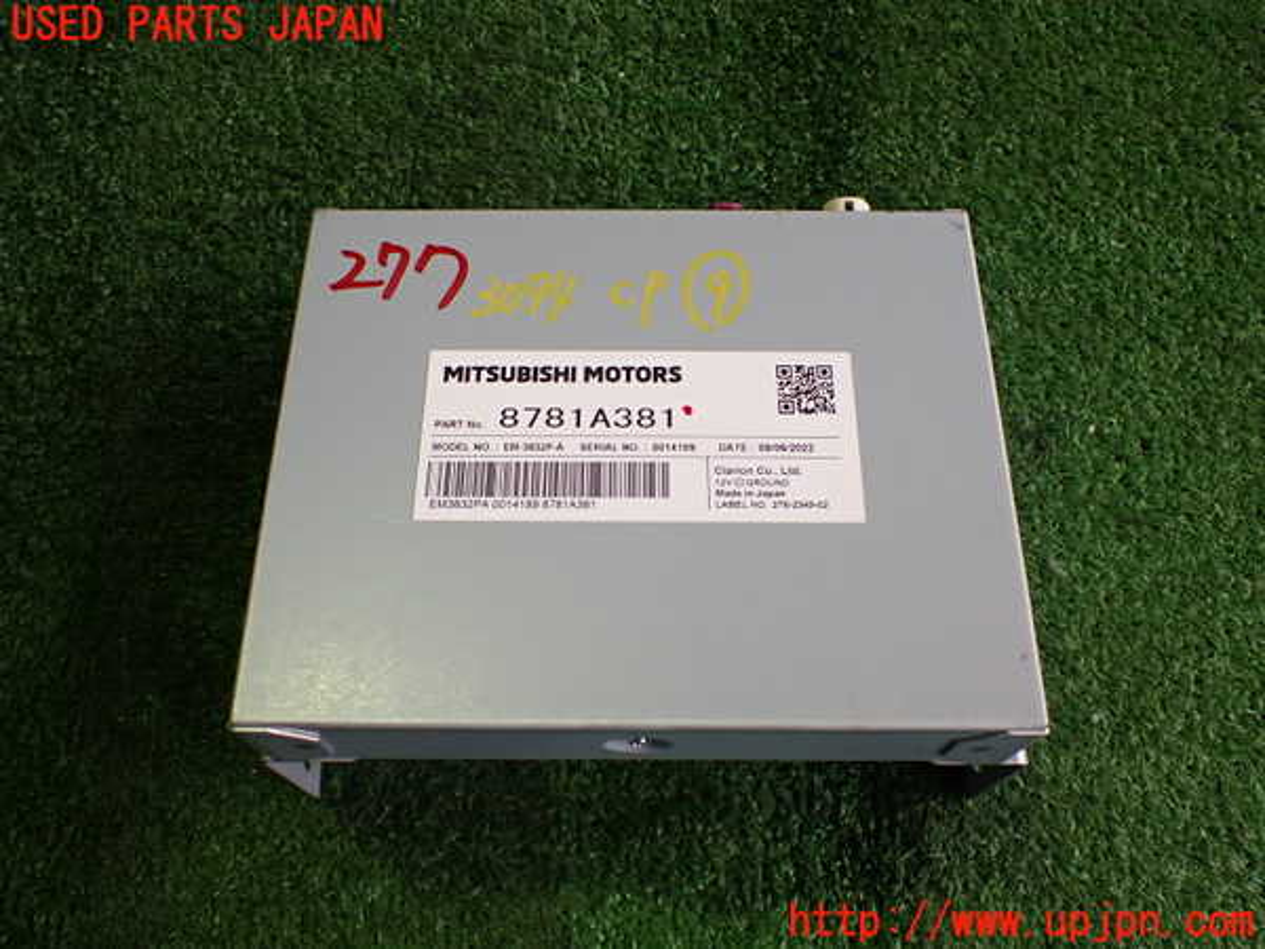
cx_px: 632
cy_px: 474
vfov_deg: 46.8
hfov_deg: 60.0
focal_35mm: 30
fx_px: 1096
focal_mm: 5.4
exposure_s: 1/125
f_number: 2.3
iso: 320
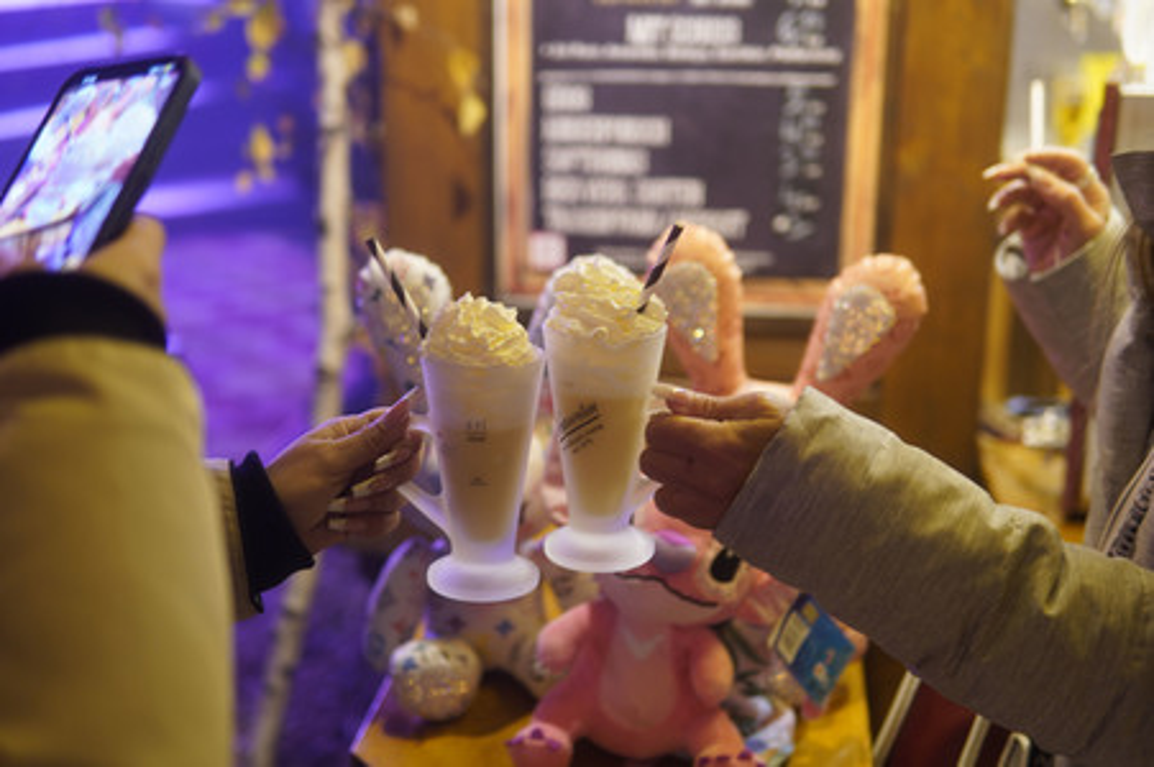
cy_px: 384
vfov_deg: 29.8
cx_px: 577
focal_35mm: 45
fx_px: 1441
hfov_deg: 43.6
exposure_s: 1/20
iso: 125
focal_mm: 30
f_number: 1.6
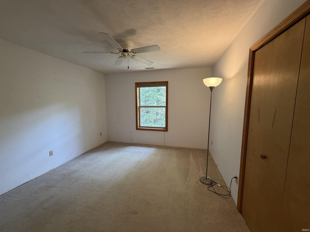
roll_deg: +0.9
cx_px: 155
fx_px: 125
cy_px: 116
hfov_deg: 102.1
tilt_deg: -6.5
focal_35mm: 14
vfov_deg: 85.7
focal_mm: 2.22
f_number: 2.2
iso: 250
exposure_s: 1/60
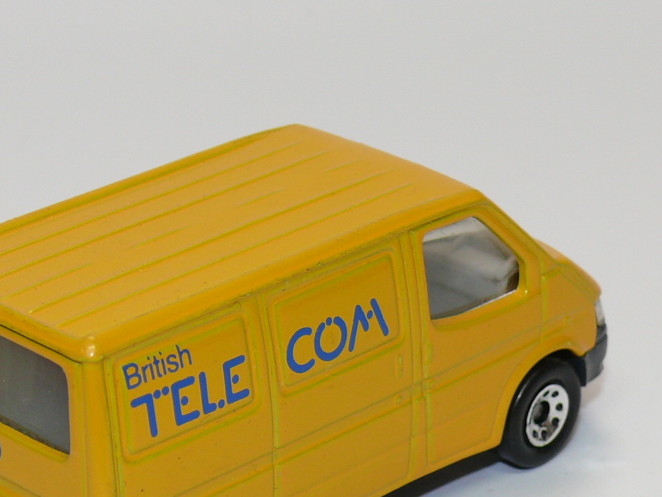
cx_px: 254
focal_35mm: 143
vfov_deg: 10.4
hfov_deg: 13.8
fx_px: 2735
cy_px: 339
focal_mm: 12.3
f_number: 4
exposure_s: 1/30
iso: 100
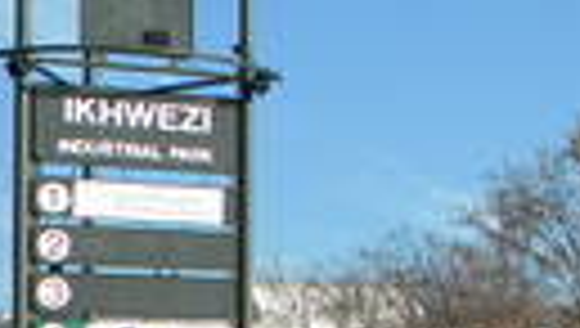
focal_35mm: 152
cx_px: 1088
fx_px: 2341
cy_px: 407
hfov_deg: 12.7
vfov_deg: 7.9
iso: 80
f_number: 7.4
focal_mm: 6.4
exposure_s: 1/200
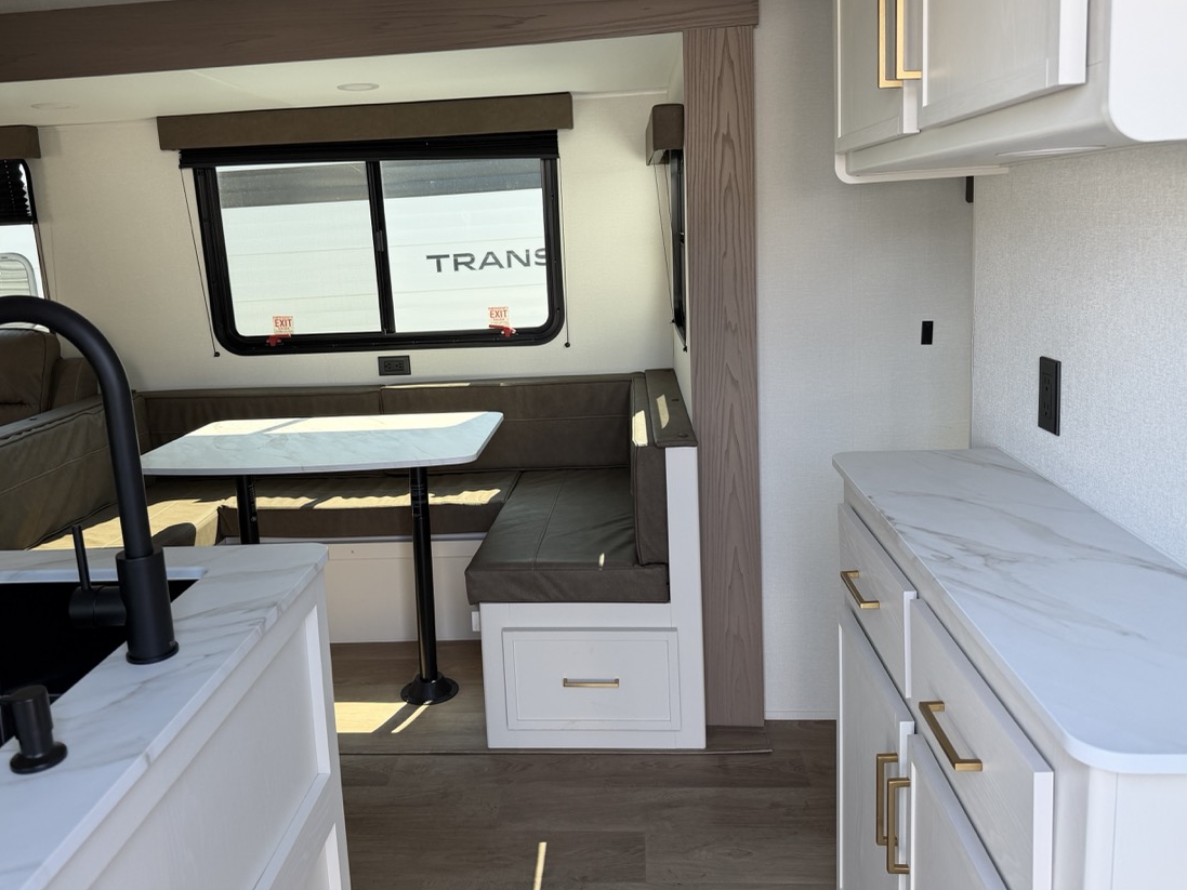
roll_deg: +2.4
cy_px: 375
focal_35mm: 28
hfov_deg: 63.3
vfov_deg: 49.6
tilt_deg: -8.5
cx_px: 542
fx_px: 960
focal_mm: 6.76
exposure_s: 1/176
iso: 80
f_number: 1.78
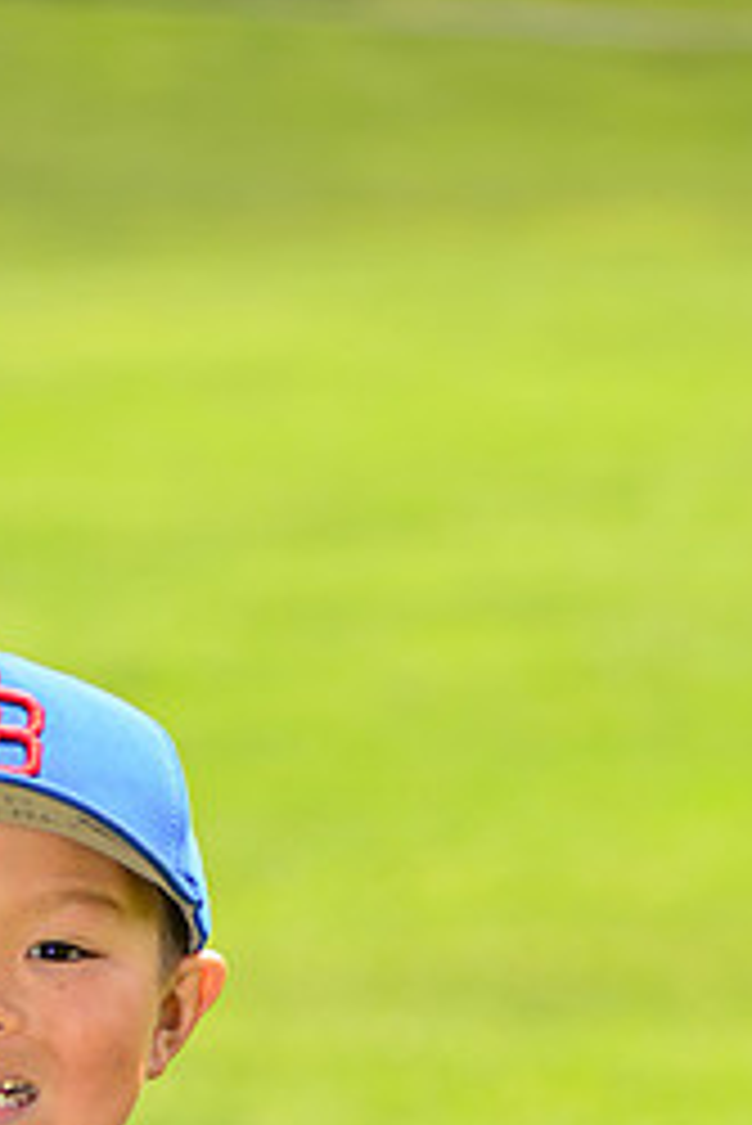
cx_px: 47
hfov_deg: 4.7
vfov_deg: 7.1
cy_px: 1278
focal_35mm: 290
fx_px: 9073
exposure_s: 1/250
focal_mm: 125
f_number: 5
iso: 100
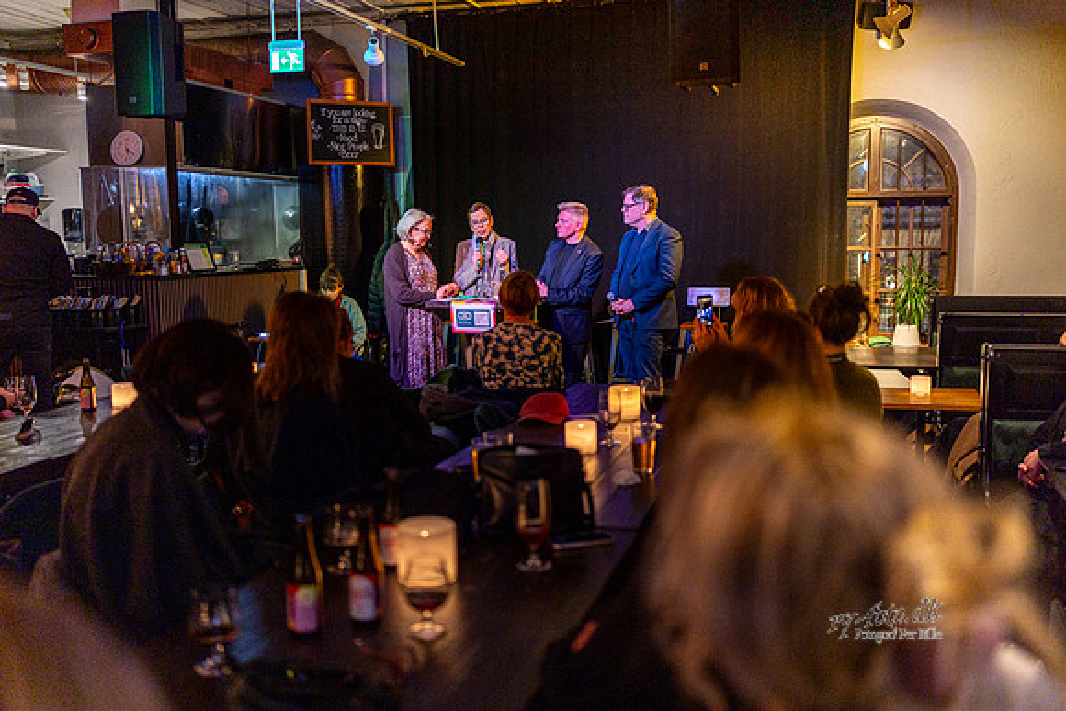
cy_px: 356
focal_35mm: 35
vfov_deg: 37.9
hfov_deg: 54.4
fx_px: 1037
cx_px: 533
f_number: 1.4
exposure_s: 1/160
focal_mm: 35
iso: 1000
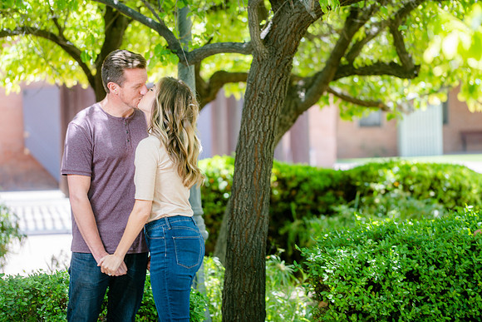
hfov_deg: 13.1
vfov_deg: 8.7
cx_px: 241
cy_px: 161
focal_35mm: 157
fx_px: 2102
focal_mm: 157
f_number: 4
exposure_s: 1/100
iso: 160
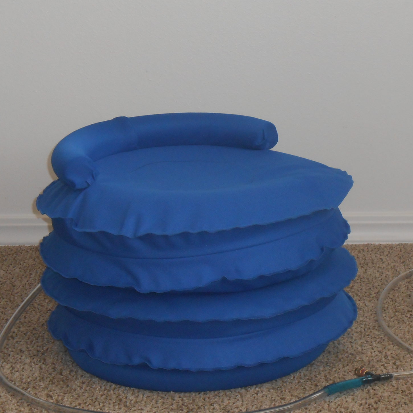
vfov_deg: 17.7
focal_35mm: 98
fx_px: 1323
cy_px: 202
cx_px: 282
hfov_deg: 17.7
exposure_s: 1/60
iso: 250
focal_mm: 11.3
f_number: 5.6
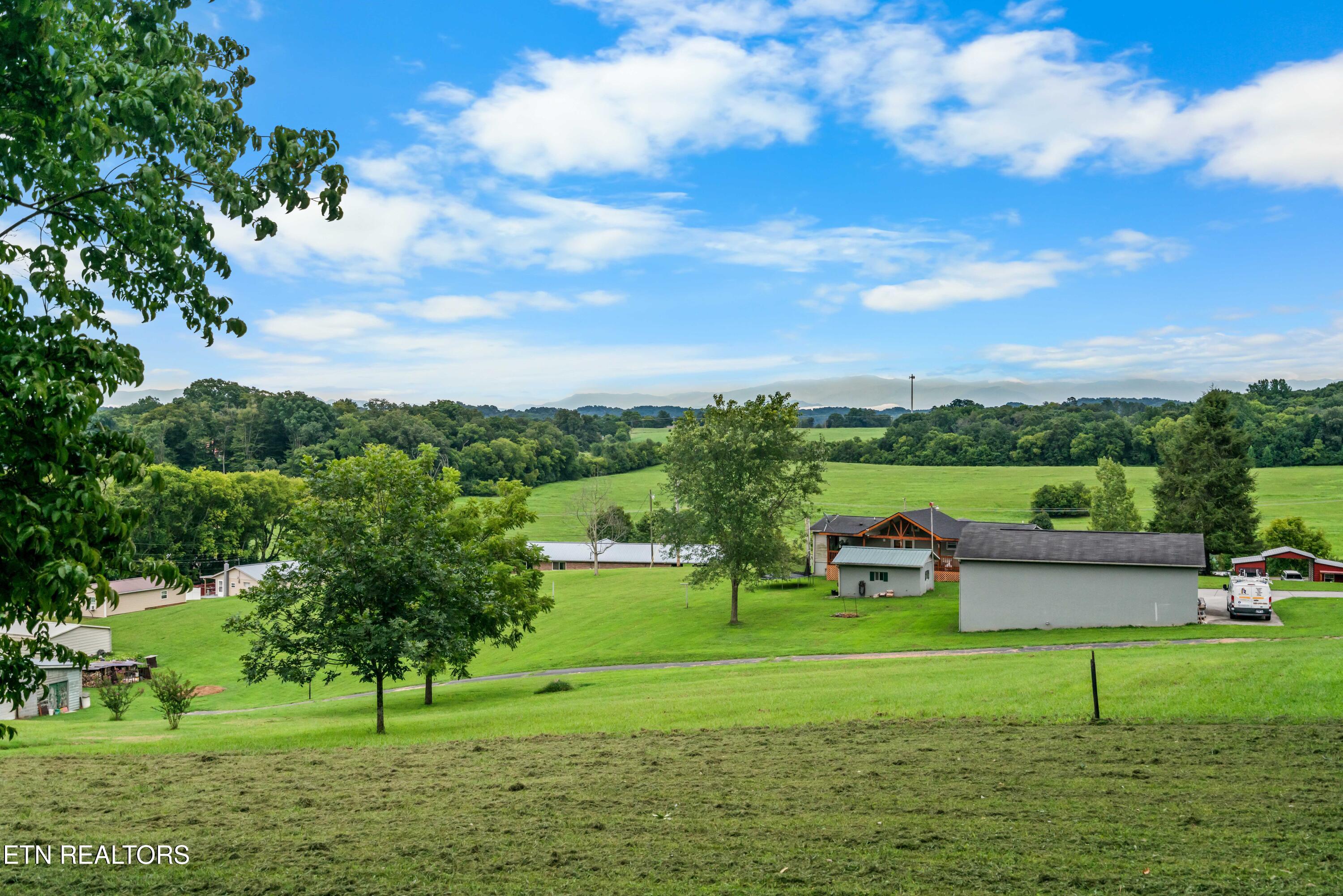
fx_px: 1306
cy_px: 448
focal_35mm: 35
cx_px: 672
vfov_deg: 37.9
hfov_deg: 54.4
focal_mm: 35
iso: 800
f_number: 6.3
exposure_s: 1/1000
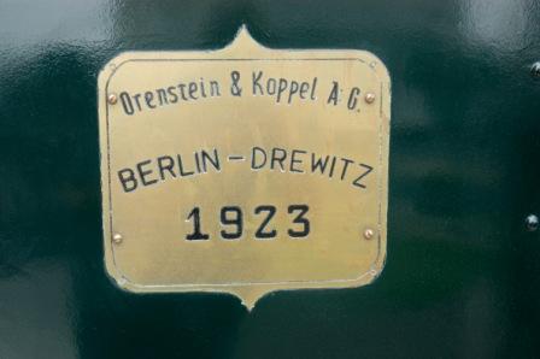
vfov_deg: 34.2
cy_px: 180
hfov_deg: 49.6
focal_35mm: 39
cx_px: 270
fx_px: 585
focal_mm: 26
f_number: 3.2
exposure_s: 1/160
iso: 500
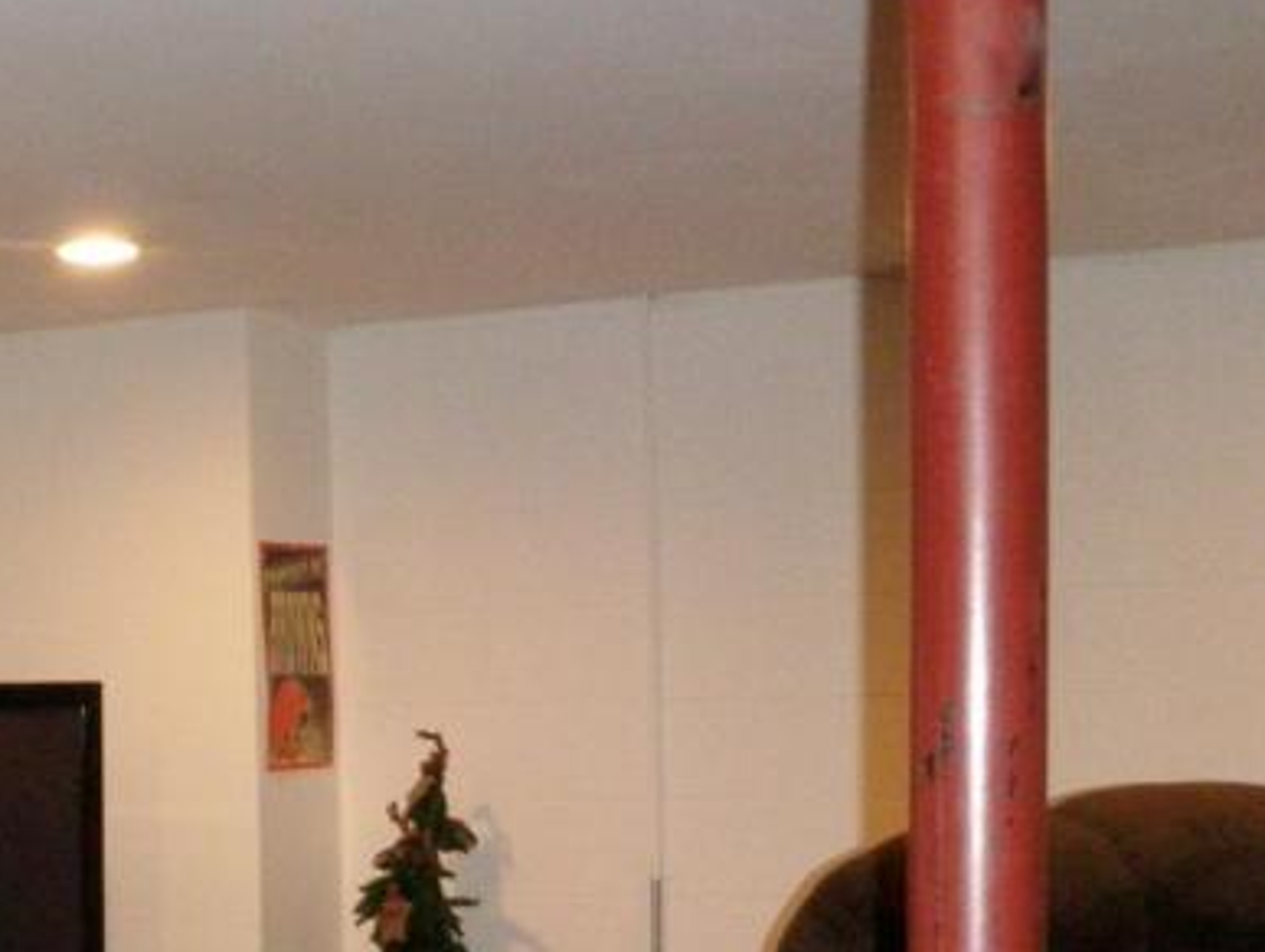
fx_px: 2707
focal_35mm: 74
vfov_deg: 19.1
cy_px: 1063
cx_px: -7
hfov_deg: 25.0
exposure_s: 1/30
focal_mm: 5
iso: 400
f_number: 3.5
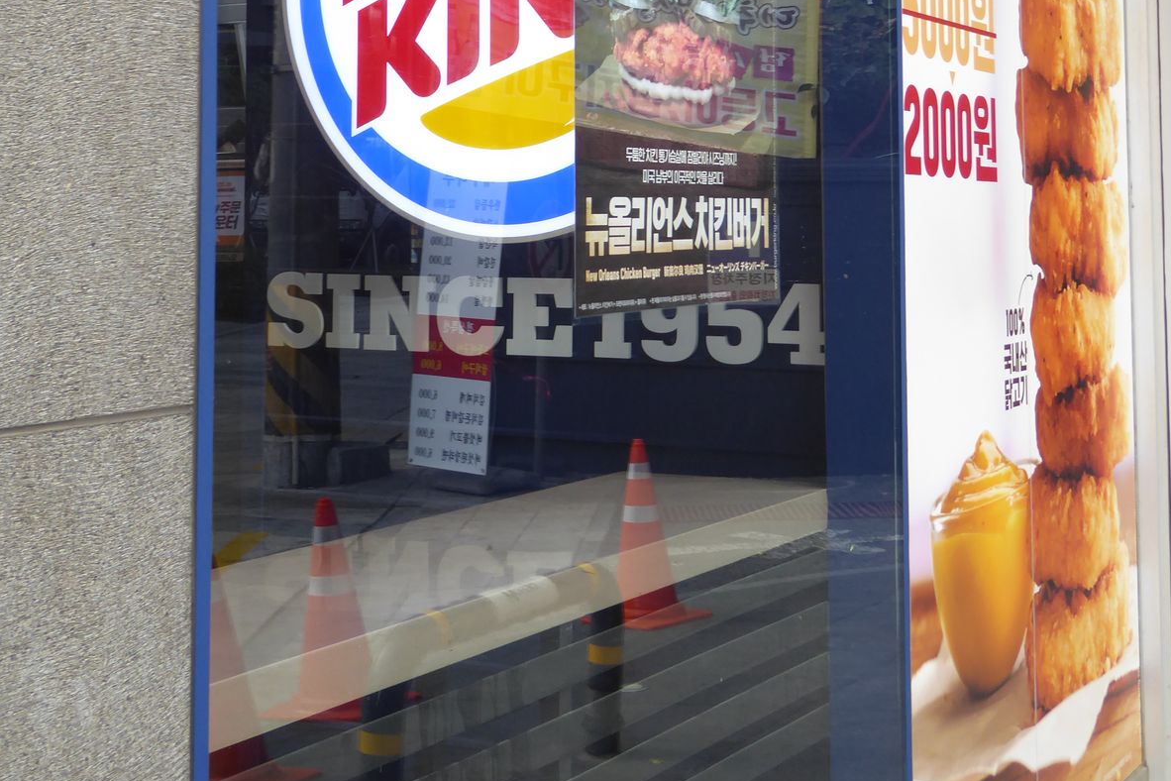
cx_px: 593
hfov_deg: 29.2
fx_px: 2244
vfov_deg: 19.3
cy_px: 42
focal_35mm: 69
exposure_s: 1/60
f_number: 4
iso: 125
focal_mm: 8.4
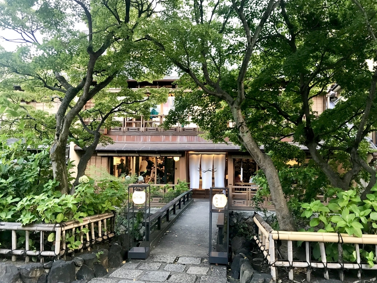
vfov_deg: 48.2
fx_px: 316
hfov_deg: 61.6
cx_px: 192
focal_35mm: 29
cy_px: 143
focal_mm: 3.99
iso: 25
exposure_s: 1/31
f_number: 1.8
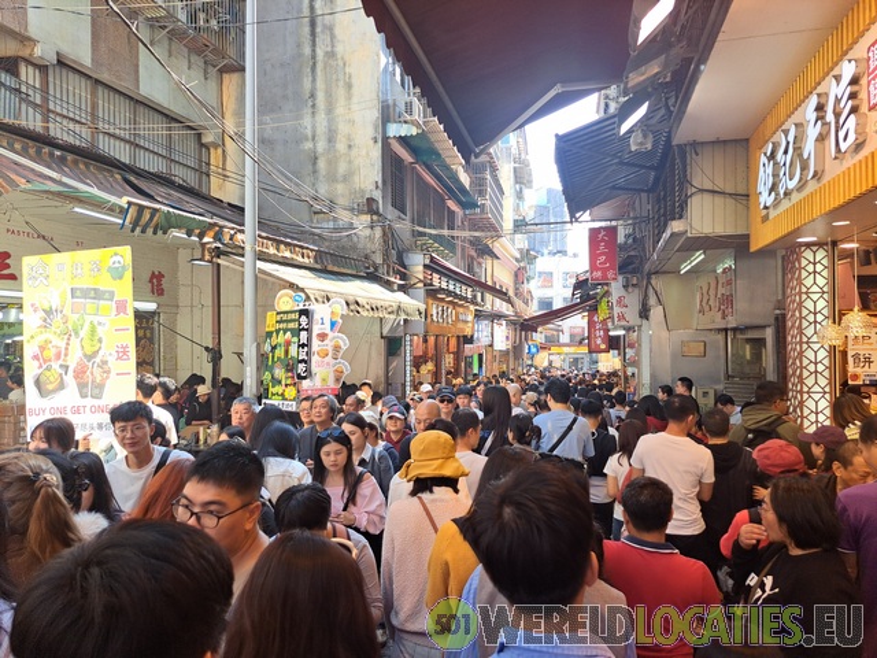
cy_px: 329
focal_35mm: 24
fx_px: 608
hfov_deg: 71.6
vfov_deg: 56.8
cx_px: 438
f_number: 1.8
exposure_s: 1/181
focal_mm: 5.23
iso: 50
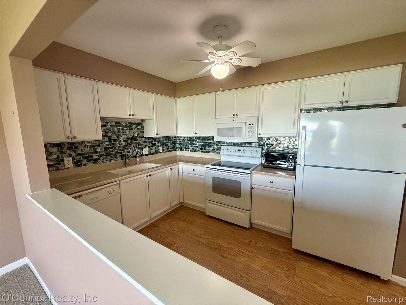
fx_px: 164
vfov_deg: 85.7
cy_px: 152
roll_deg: +0.6
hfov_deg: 102.1
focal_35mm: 14
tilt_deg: -8.0
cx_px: 203
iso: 320
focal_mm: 2.22
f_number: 2.2
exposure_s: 1/120
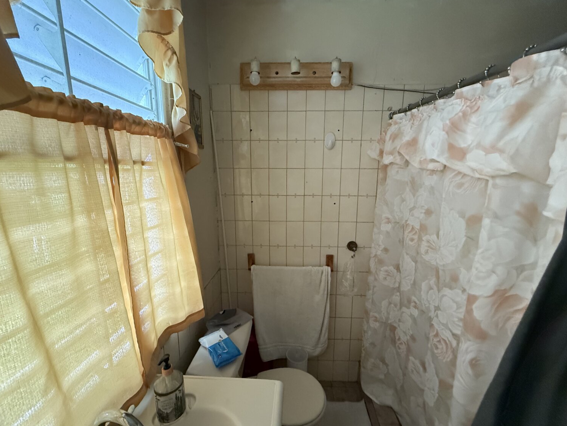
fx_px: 246
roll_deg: -1.0
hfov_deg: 98.2
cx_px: 284
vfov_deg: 81.8
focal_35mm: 15
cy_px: 213
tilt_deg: -9.4
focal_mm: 2.22
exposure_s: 1/60
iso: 640
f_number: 2.2
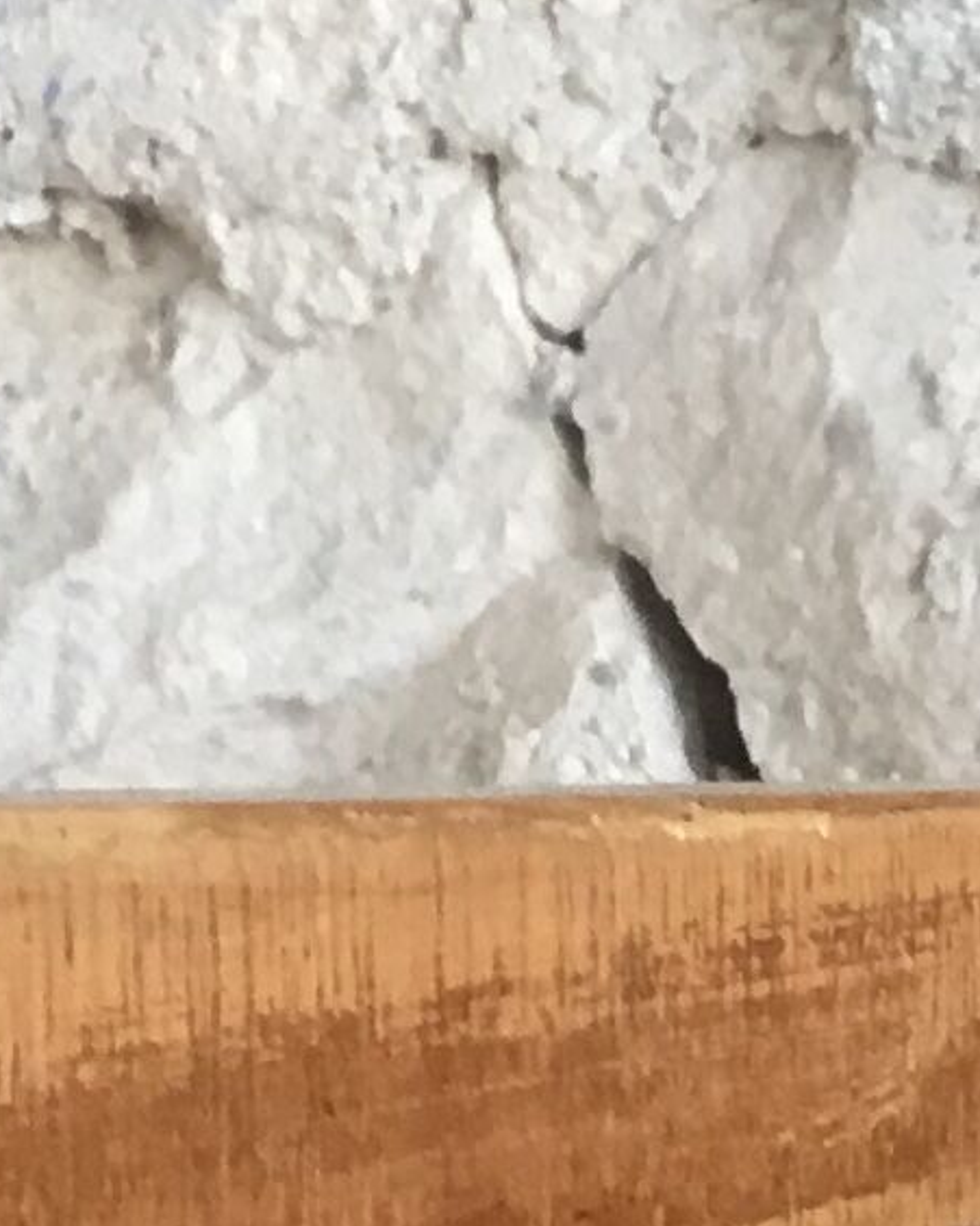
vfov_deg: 10.9
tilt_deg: -4.4
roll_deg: +0.7
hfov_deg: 8.8
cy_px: 1183
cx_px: 667
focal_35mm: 175
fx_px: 6346
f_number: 2.4
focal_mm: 3.3
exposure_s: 1/33
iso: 80
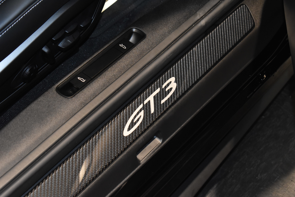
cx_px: 148
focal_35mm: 78
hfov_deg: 26.0
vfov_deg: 17.5
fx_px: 639
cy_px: 98
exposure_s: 1/80
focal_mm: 52
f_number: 8
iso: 2800
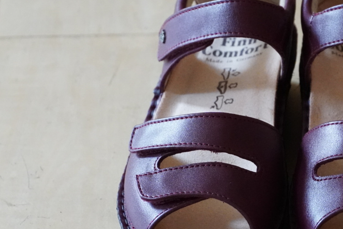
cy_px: 130
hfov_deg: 9.0
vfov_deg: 6.0
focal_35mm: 228
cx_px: 264
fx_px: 2174
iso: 6400
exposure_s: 1/60
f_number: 5.6
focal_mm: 71
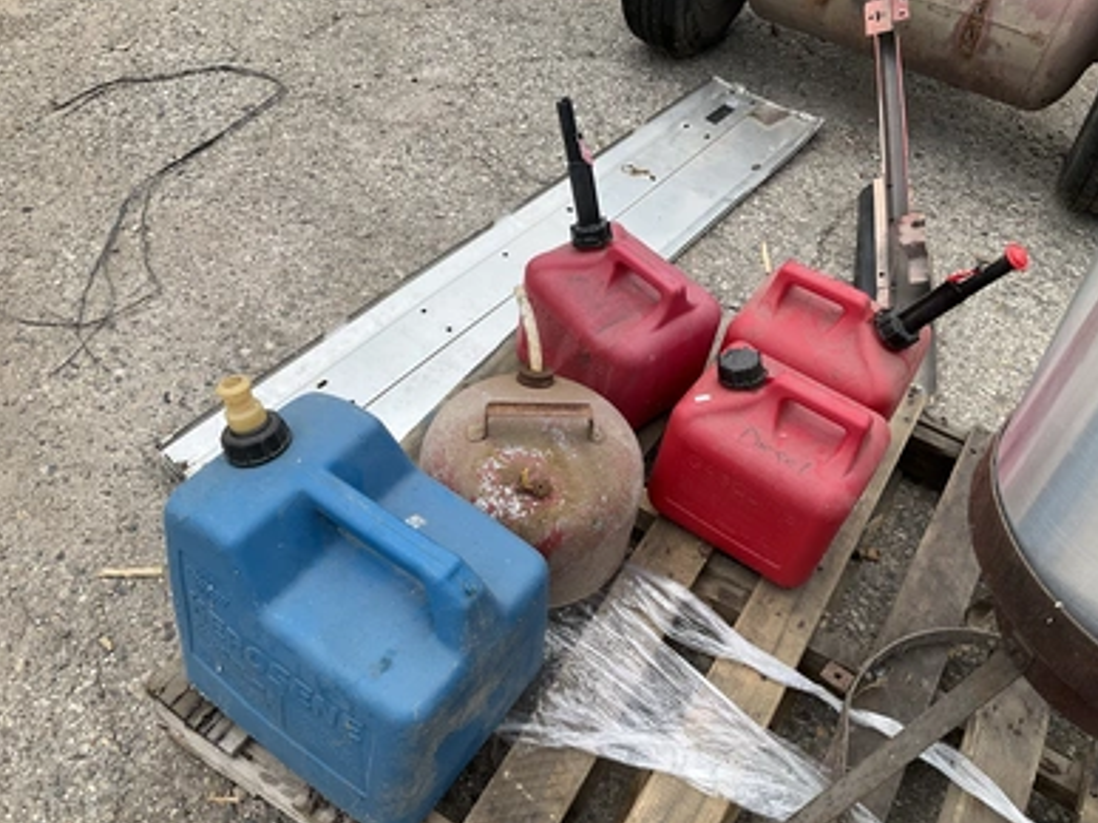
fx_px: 951
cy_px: 406
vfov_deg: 46.8
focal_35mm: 30
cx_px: 562
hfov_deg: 60.0
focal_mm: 3
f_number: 1.8
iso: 25
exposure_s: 1/1195
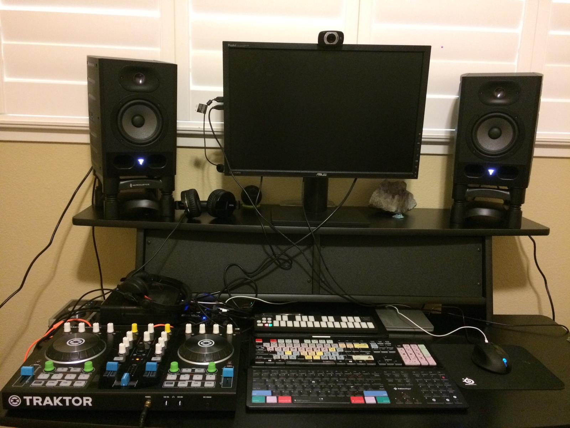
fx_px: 478
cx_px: 285
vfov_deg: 48.2
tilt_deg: -12.1
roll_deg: -1.7
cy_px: 214
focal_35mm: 29
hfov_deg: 61.7
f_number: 2.2
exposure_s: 1/15
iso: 400
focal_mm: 4.15
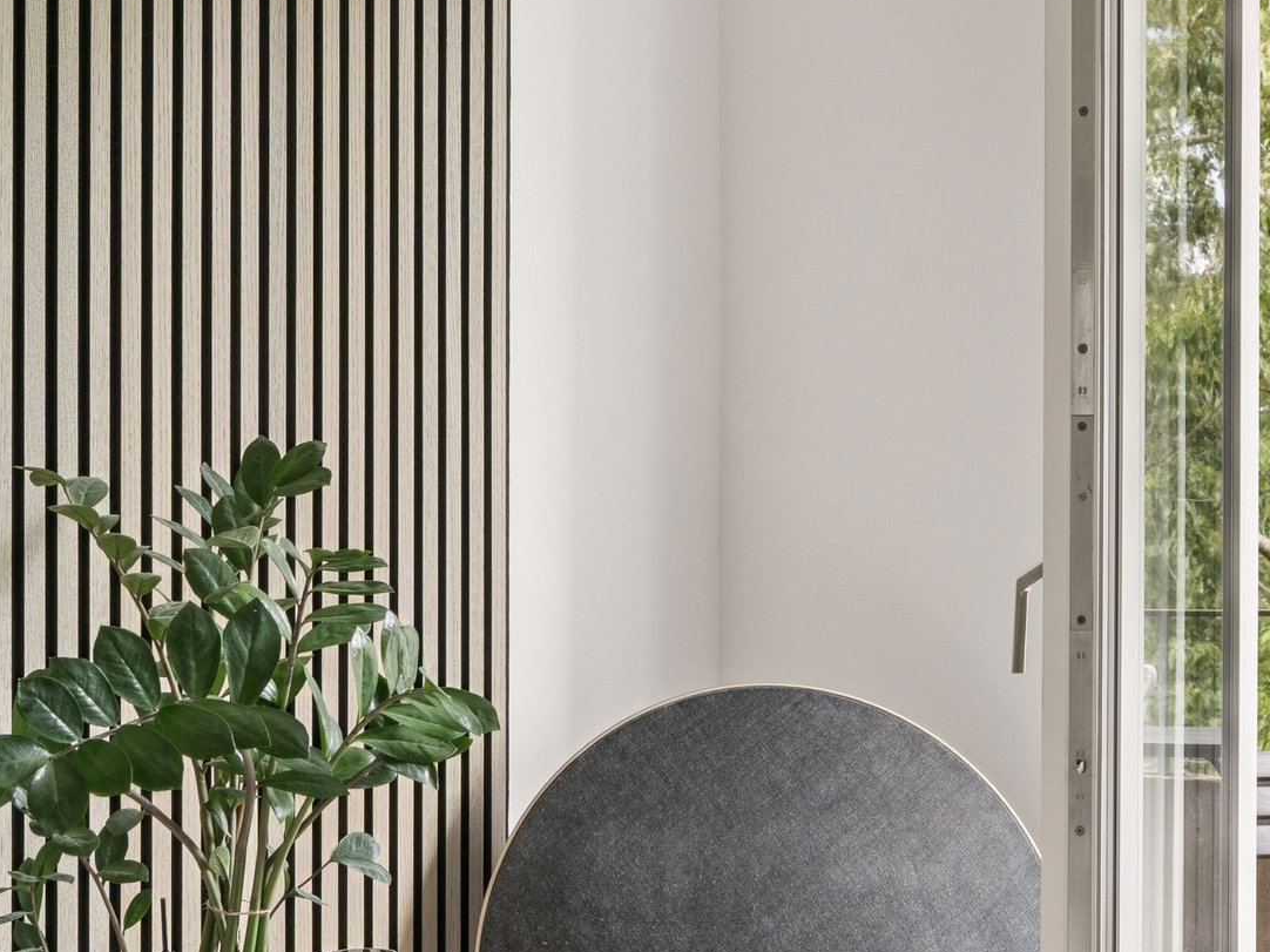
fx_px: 2690
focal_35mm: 73
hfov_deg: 26.1
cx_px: 1002
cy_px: 555
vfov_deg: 20.1
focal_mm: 27.5
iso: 640
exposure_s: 1/80
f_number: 9
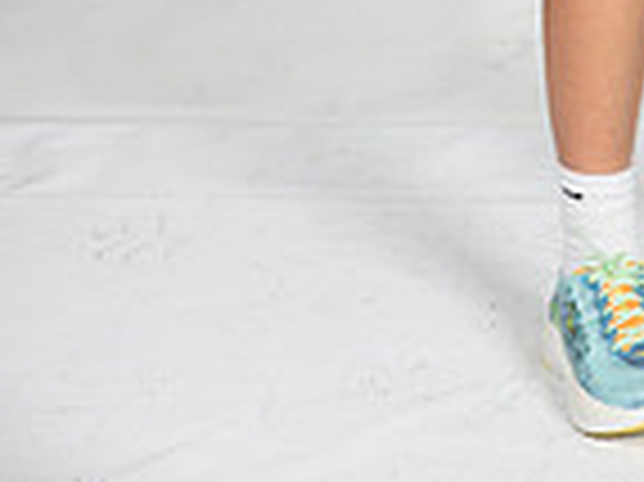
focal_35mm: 182
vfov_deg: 7.8
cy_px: -527
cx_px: 671
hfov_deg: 10.8
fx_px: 3383
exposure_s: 1/400
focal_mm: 60
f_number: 7.1
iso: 250
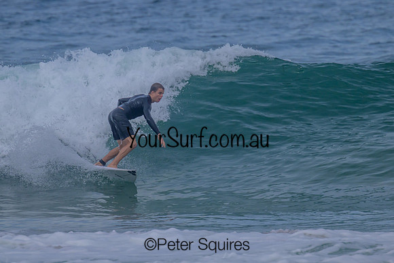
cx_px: 173
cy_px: 113
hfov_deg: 1.9
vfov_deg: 1.3
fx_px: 11786
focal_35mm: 1077
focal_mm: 800
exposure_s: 1/2000
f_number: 11
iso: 560
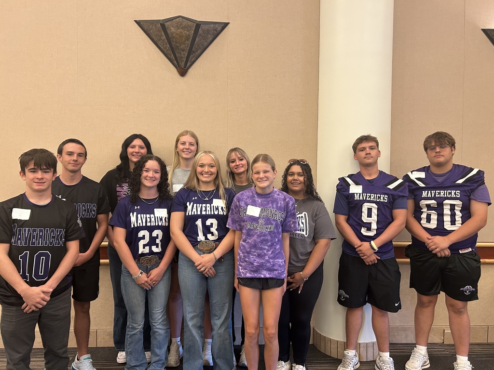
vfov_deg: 53.1
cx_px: 247
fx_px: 371
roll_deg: -0.7
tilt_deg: -1.7
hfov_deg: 67.3
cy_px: 185
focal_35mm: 26
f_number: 1.5
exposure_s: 1/60
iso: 200
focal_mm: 5.7
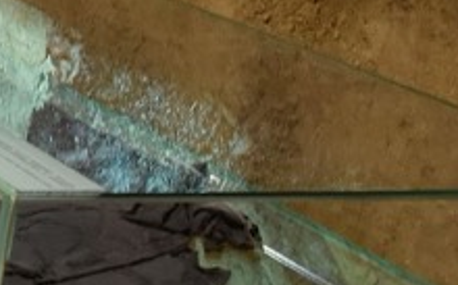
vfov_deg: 12.3
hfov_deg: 12.3
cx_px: -820
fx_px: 1297
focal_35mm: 104
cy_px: -60
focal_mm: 14
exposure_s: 1/15
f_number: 2.8
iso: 900
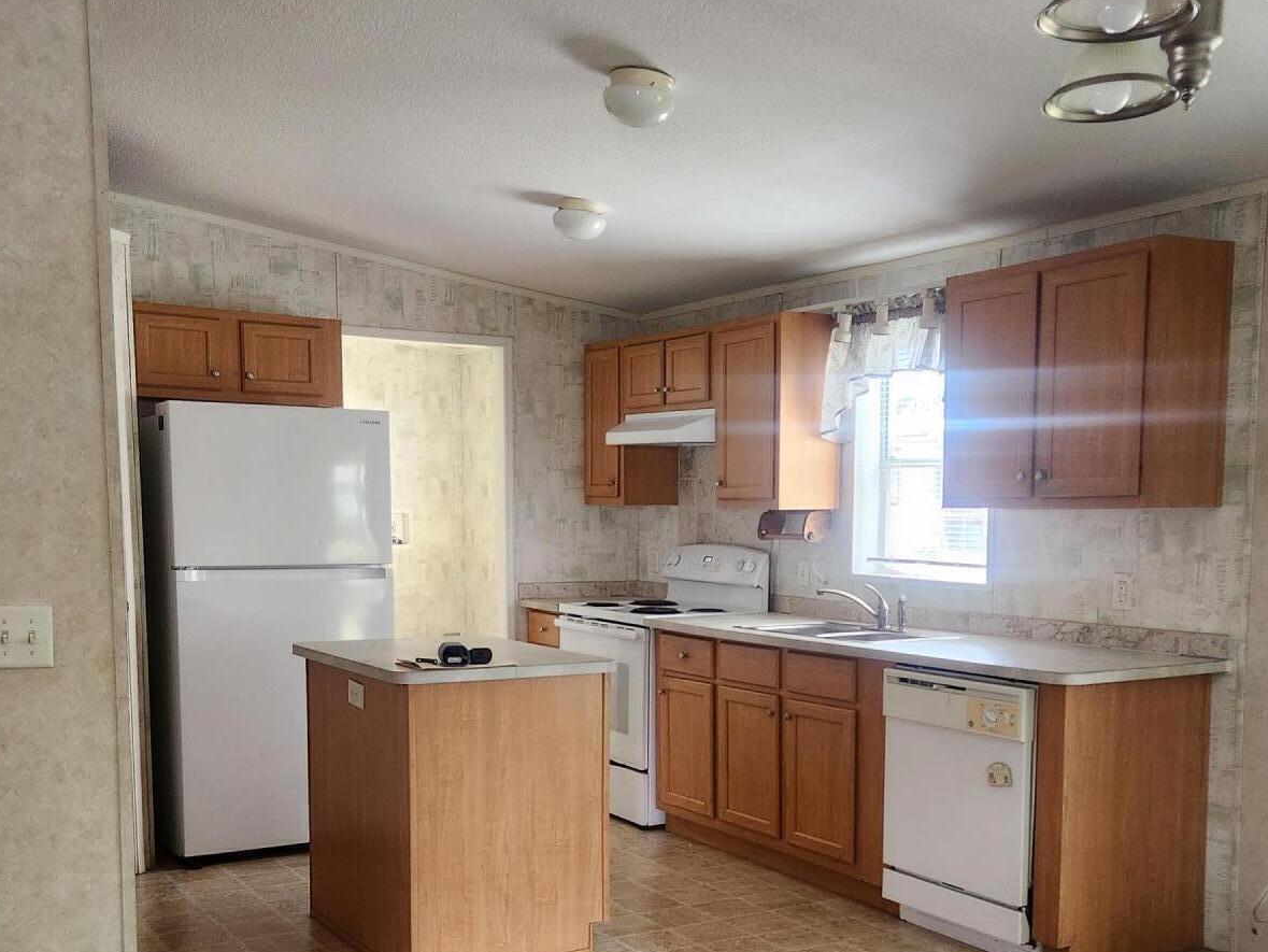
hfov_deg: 47.8
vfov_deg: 36.2
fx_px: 1429
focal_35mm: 39
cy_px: 684
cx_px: 673
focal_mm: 5.4
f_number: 1.8
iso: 250
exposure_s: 1/120
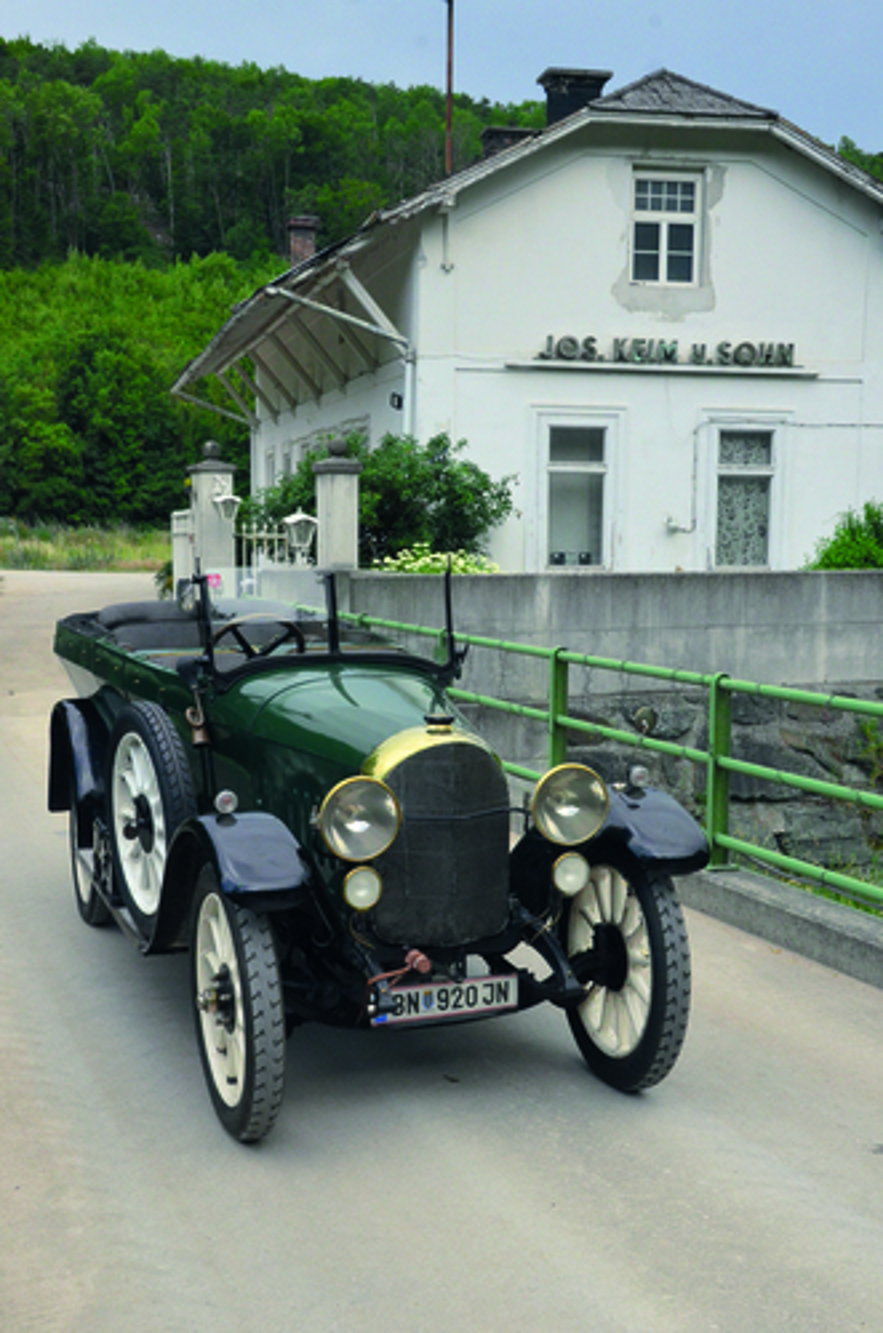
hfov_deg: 28.8
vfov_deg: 42.4
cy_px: 666
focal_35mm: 46
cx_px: 442
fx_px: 1719
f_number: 11
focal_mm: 31
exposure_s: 1/500
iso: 2000
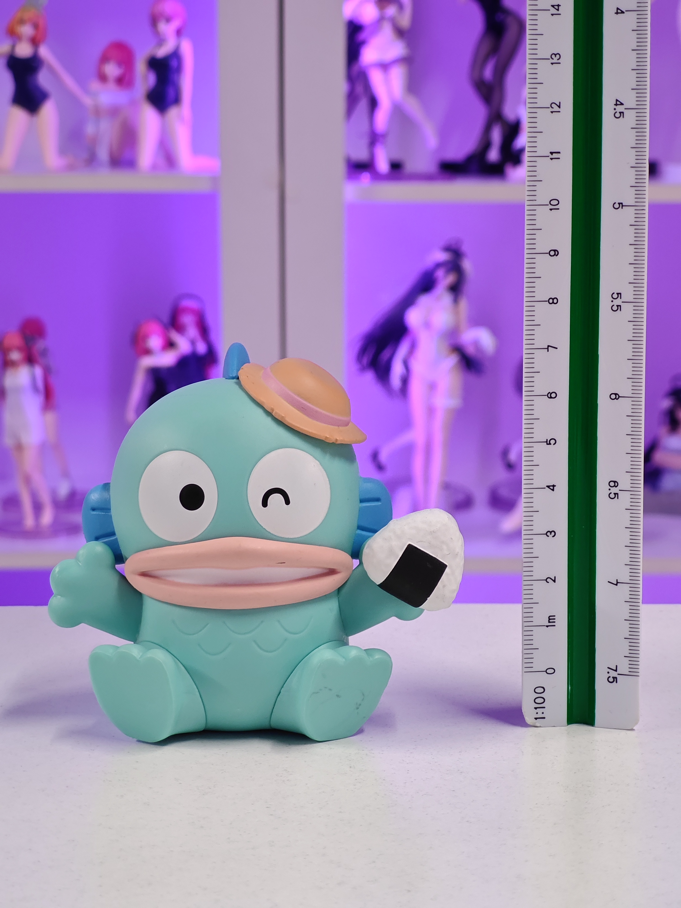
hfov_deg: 18.4
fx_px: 2098
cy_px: 454
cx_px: 340
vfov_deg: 24.4
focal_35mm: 80
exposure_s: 1/25
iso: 800
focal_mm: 7.48
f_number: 2.4
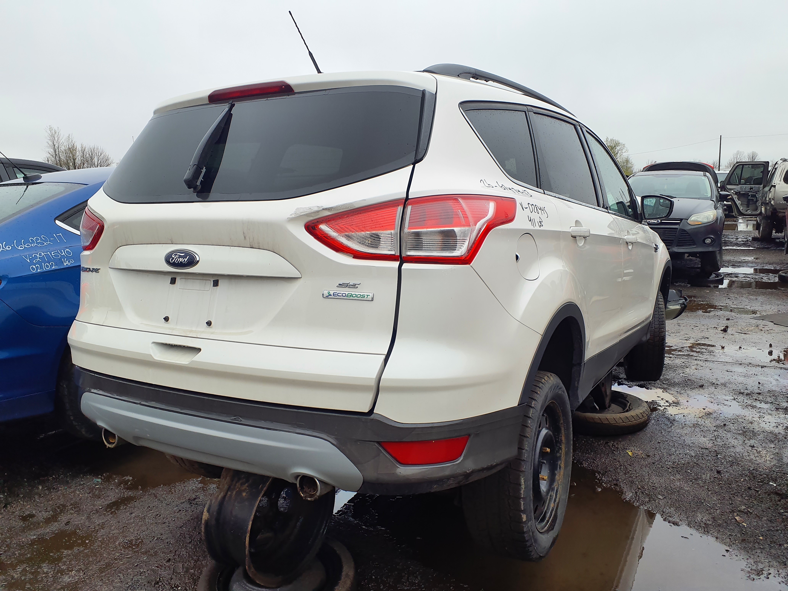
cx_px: 394
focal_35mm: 27
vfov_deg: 51.4
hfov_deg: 65.3
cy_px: 296
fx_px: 615
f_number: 1.9
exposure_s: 1/658
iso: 40
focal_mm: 3.58
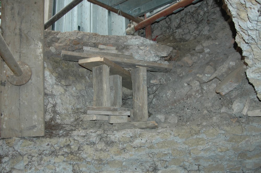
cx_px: 130
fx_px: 261
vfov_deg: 36.8
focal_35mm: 36
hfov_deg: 53.2
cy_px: 86
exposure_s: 1/60
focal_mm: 24
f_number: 3.5
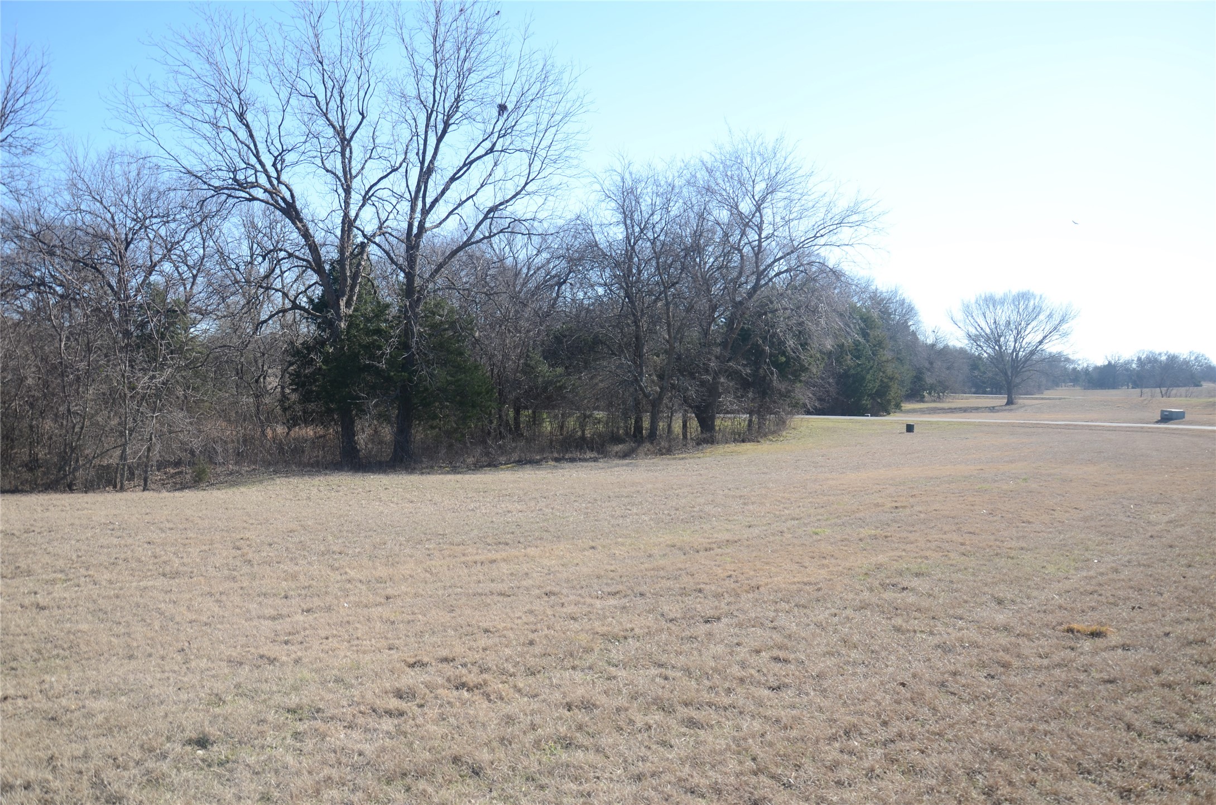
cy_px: 402
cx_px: 608
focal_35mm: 27
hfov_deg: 67.5
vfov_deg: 47.7
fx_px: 910
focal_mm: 18
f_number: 5
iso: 100
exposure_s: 1/320
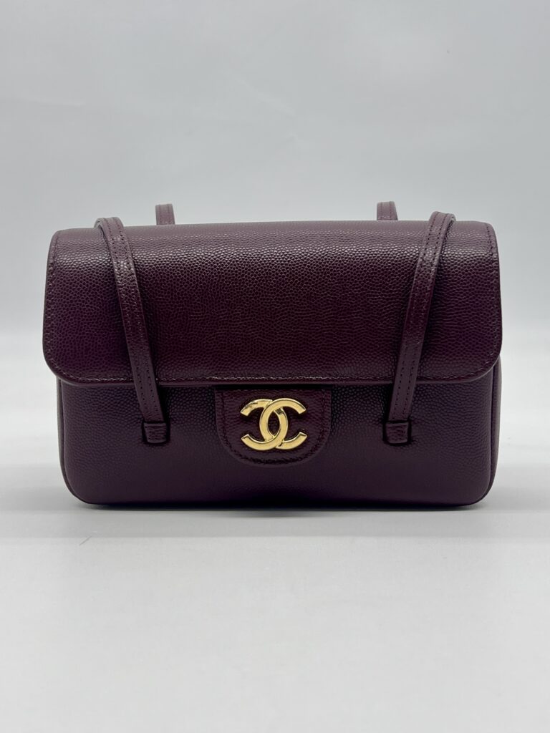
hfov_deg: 53.1
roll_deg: -0.1
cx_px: 275
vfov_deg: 67.3
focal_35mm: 26
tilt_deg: -4.0
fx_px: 551
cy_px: 366
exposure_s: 1/157
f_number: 1.5
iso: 40
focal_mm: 5.7
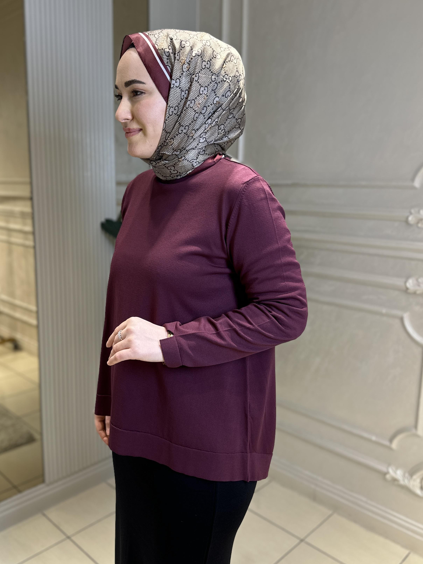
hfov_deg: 46.7
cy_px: 266
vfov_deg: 59.9
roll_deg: -1.2
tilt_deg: -9.2
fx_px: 489
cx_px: 189
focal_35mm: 30
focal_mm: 6.86
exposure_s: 1/102
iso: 50
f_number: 1.78
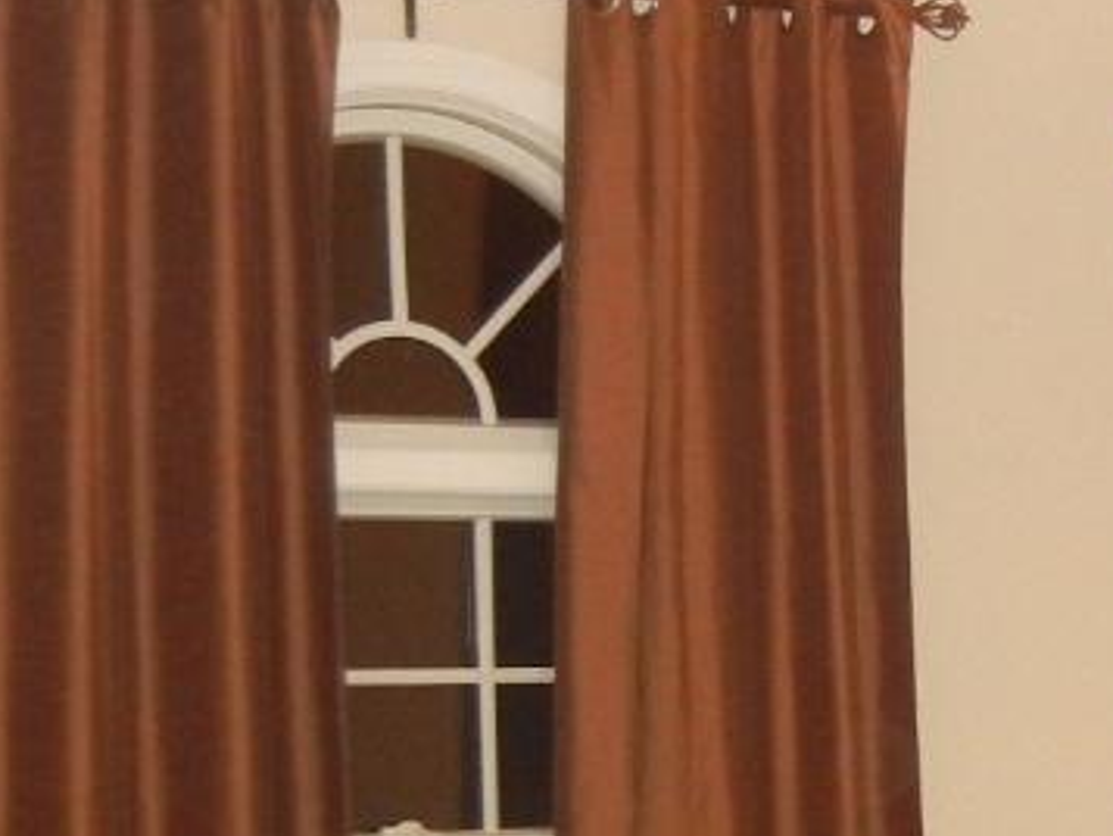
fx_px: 3892
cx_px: 1256
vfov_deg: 12.0
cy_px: 1023
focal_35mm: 121
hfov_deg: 15.8
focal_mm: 5.4
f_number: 3.5
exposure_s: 1/30
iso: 419
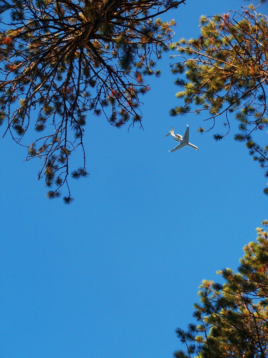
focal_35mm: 67
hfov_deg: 21.9
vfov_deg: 29.0
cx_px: 134
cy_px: 179
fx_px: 692
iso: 80
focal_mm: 11.1
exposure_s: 1/250
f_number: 3.2
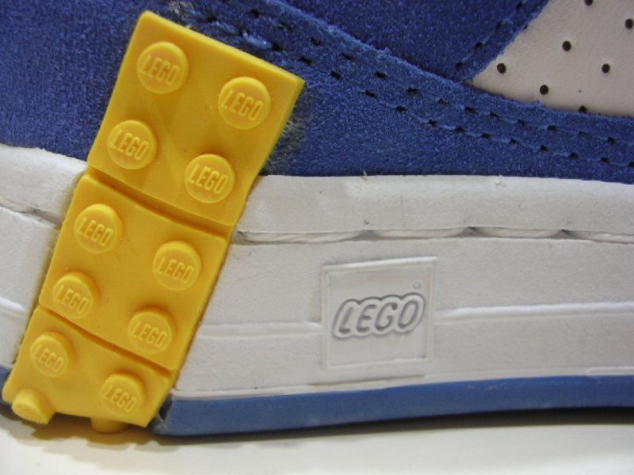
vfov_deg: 37.7
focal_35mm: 38
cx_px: 317
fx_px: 696
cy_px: 238
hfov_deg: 49.0
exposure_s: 1/4.2
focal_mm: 5.8
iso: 100
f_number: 2.8
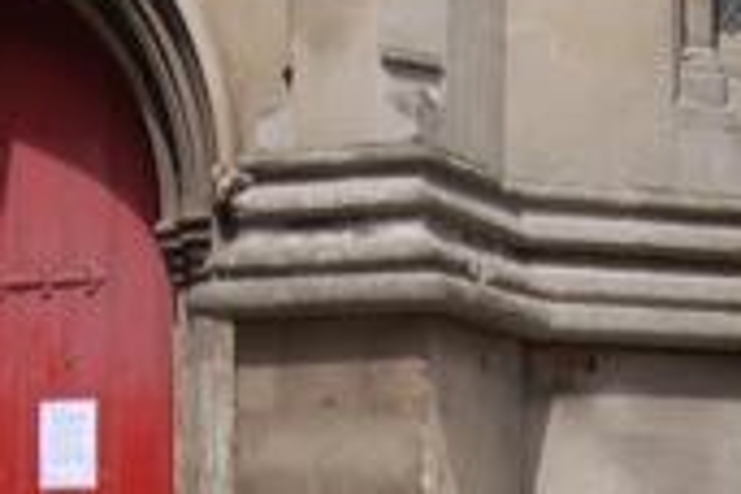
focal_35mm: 168
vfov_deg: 8.1
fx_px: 3458
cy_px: 652
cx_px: 516
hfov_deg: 12.2
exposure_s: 1/320
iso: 200
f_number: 9
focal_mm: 30
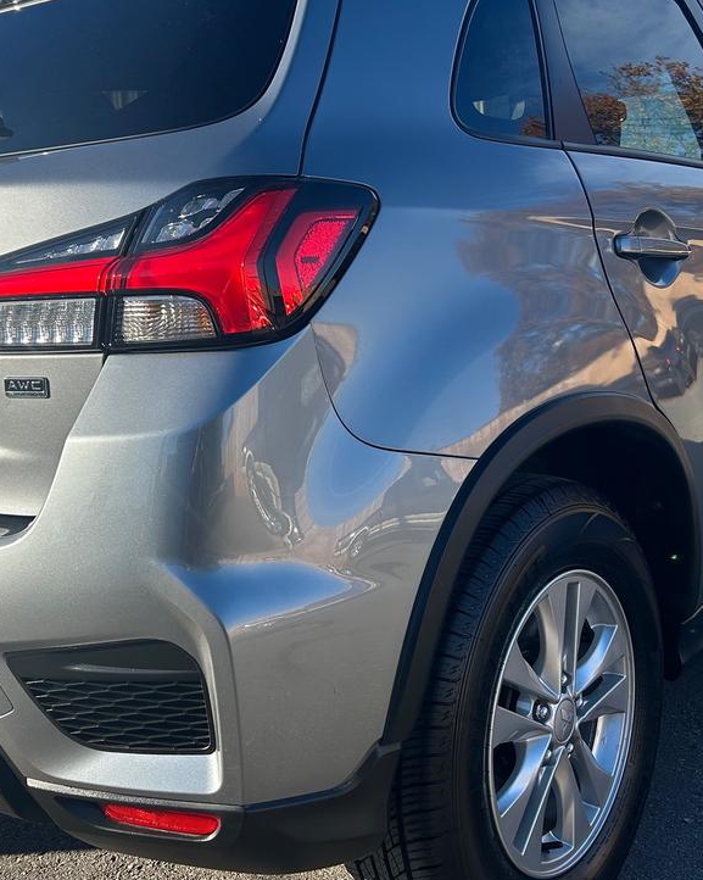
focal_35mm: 45
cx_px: 295
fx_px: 1171
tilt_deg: -9.6
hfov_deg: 33.3
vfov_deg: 41.1
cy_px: 408
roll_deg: +1.6
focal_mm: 5.7
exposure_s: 1/2165
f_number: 1.5
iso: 50
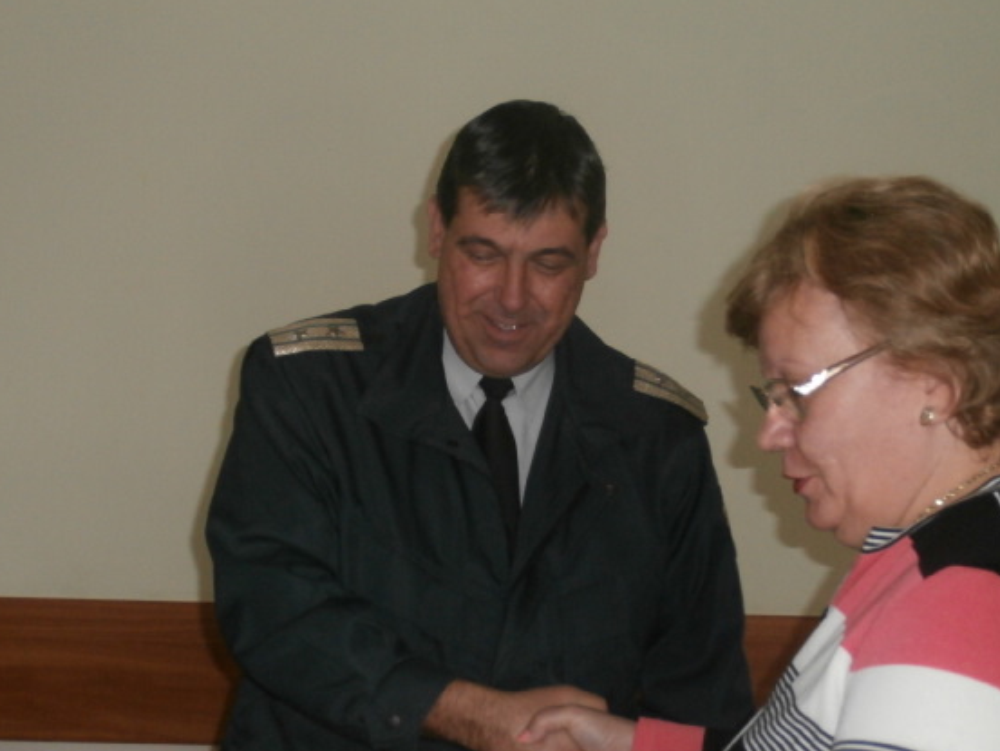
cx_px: 544
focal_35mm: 66
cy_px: 416
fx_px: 1907
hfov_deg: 29.4
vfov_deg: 22.3
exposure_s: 1/40
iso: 400
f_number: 4.5
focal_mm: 10.11
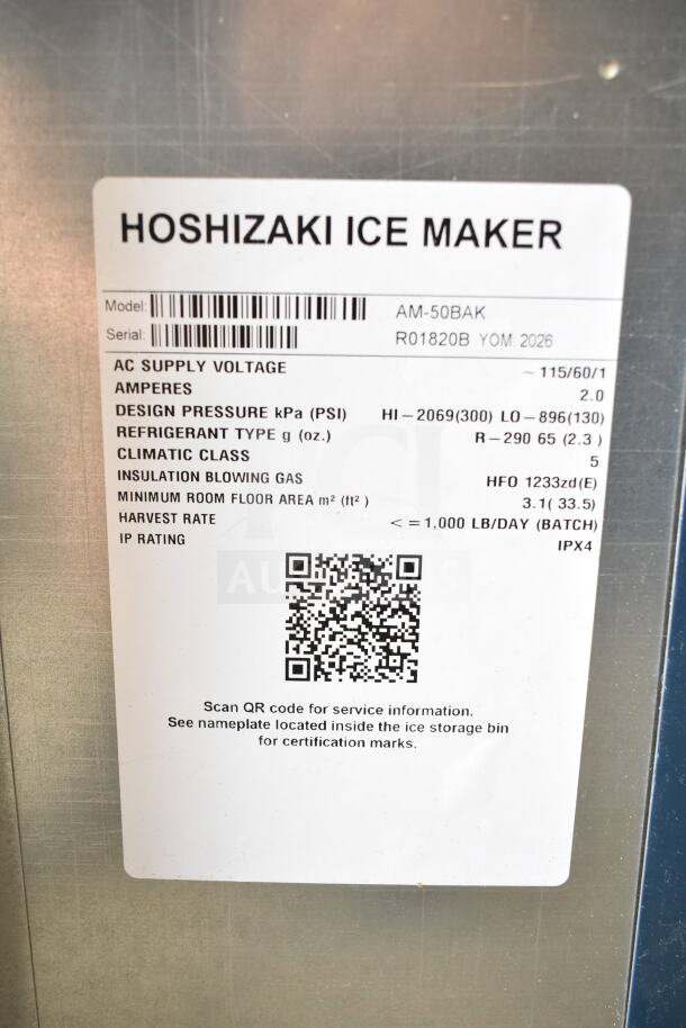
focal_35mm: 32
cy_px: 514
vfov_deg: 59.5
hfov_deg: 41.7
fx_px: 900
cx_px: 343
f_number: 4.5
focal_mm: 21
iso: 1600
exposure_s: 1/80
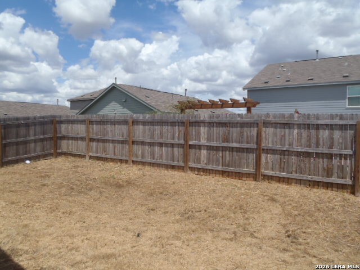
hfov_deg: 63.4
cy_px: 135
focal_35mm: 28
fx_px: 291
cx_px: 180
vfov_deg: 49.7
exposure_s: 1/1000
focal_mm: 5
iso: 80
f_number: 3.9
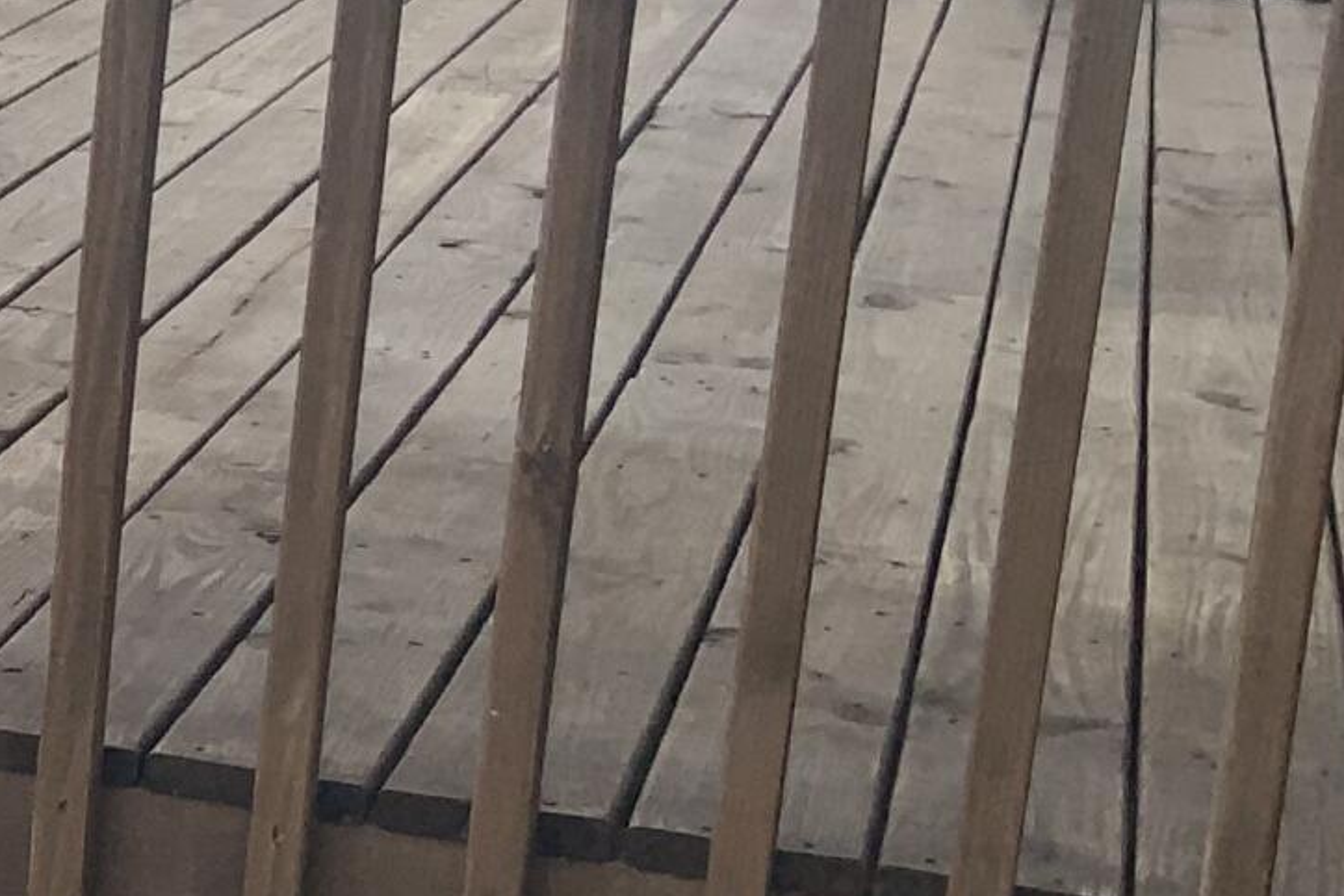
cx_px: -1233
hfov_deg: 14.1
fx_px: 4667
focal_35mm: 125
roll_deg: -0.4
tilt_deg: -11.7
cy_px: 449
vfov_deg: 11.0
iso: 16
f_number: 1.8
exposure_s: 1/419
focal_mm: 3
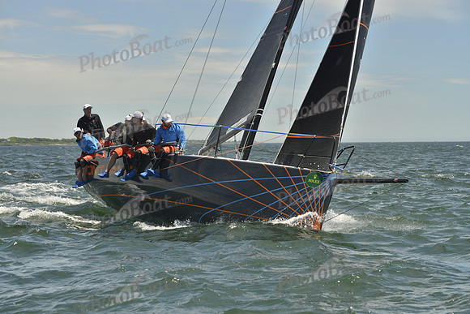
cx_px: 235
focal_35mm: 95
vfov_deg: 14.4
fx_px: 1241
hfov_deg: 21.5
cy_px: 157
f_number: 8
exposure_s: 1/1600
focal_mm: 95
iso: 280
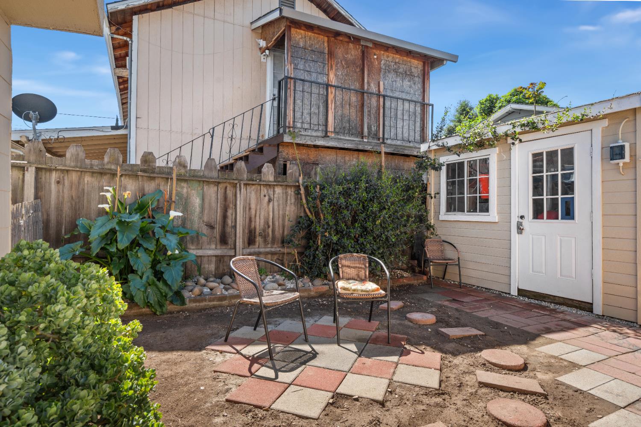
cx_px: 320
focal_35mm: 19
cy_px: 214
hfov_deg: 86.9
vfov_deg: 64.6
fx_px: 338
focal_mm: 19
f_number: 8
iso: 320
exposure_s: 1/250
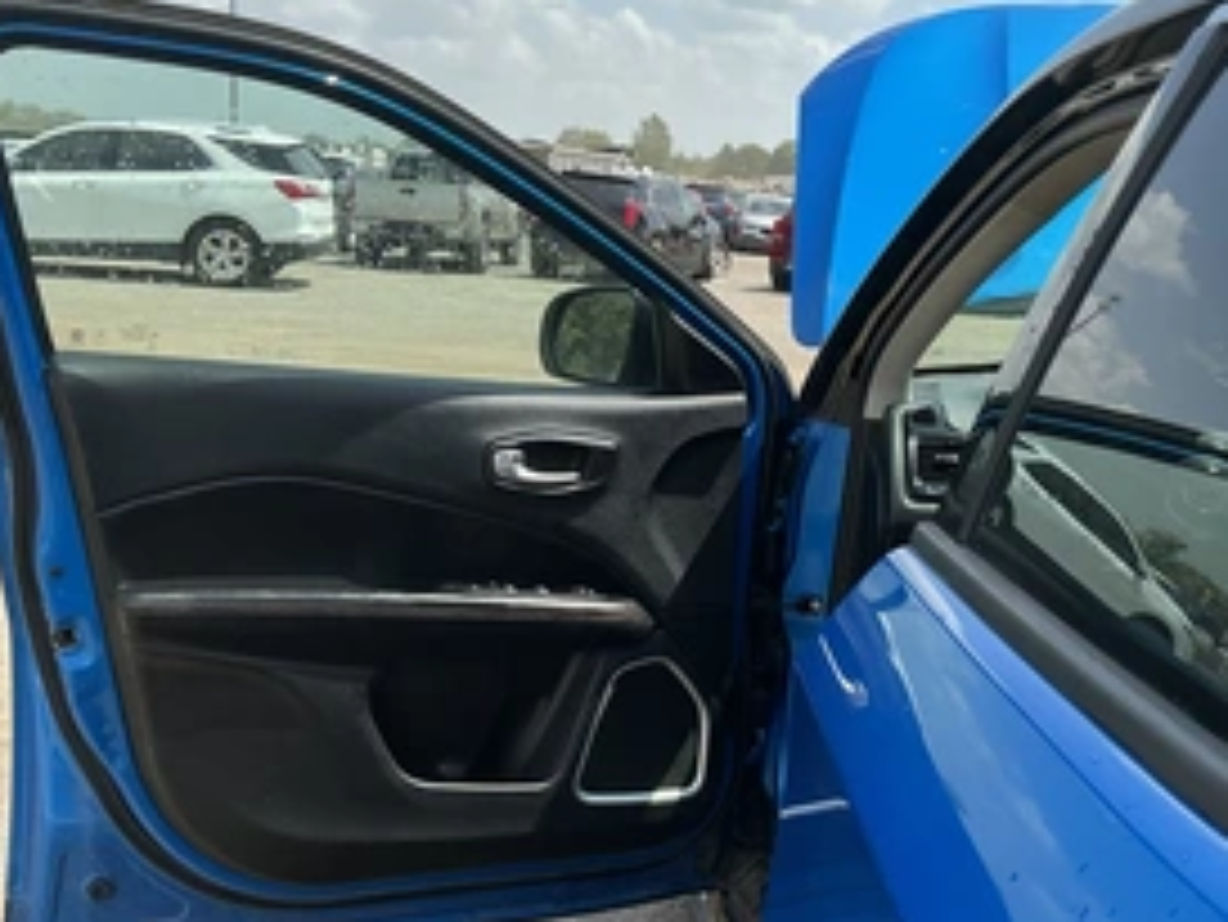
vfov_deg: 35.1
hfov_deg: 45.6
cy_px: 504
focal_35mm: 41
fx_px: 1455
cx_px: 697
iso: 25
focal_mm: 3
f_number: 1.8
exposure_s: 1/1015
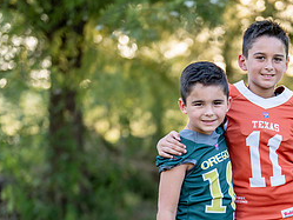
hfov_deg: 16.2
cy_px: 228
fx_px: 1016
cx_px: 248
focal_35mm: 120
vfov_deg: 12.2
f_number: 1.2
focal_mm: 50
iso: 100
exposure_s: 1/640
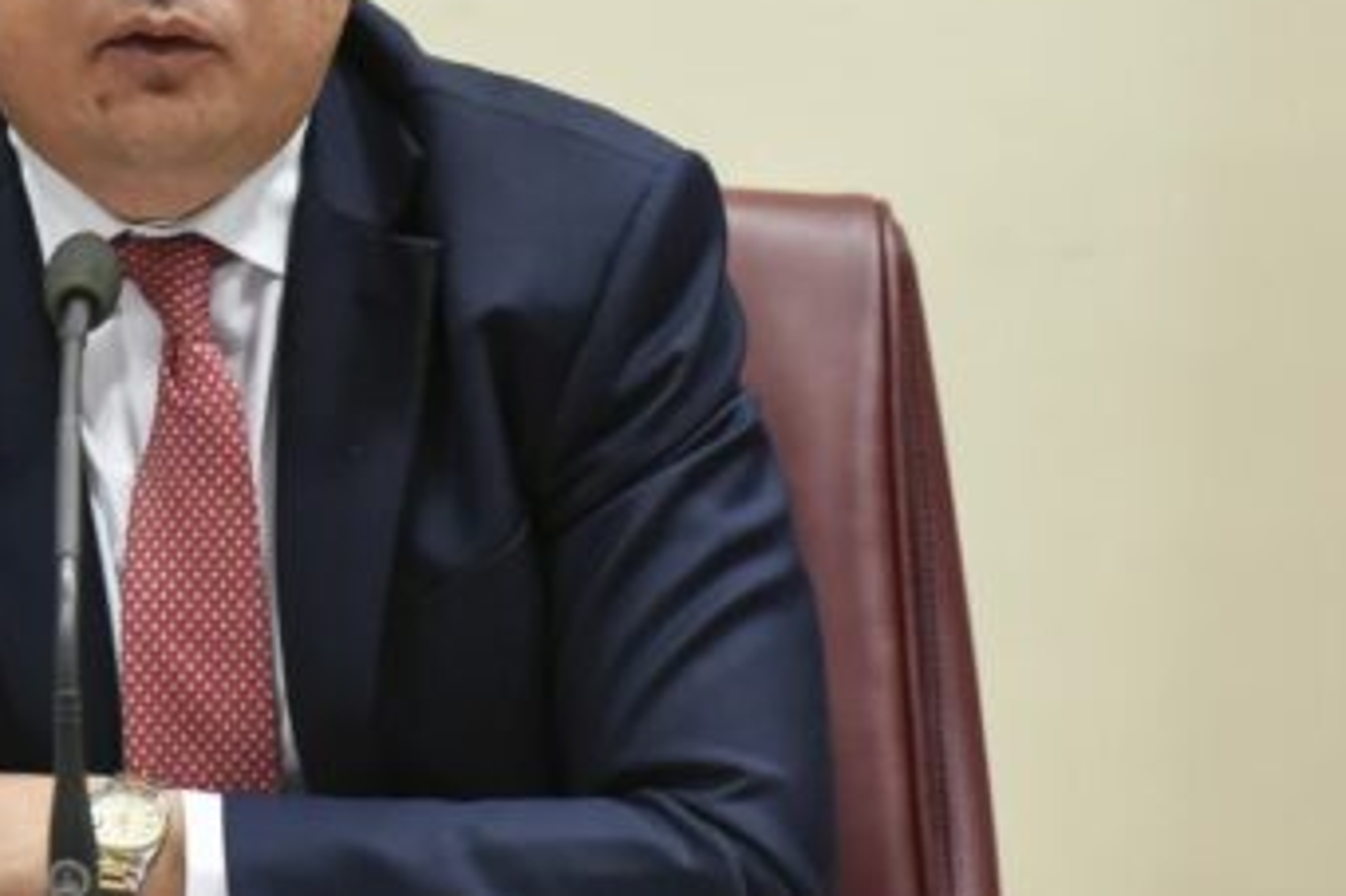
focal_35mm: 451
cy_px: 255
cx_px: 146
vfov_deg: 3.0
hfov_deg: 4.6
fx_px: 16853
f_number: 5.6
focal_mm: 200
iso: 3200
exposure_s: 1/80
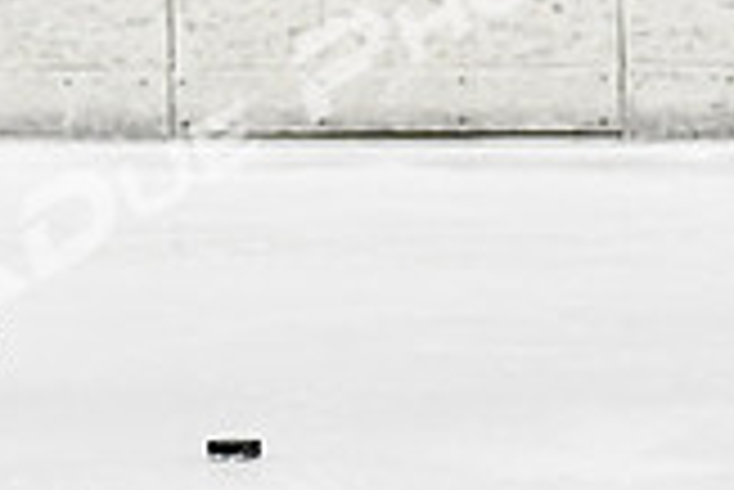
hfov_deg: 3.0
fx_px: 14121
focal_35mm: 692
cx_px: -369
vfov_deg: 2.0
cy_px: -263
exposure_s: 1/1250
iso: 5000
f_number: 2.8
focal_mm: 130
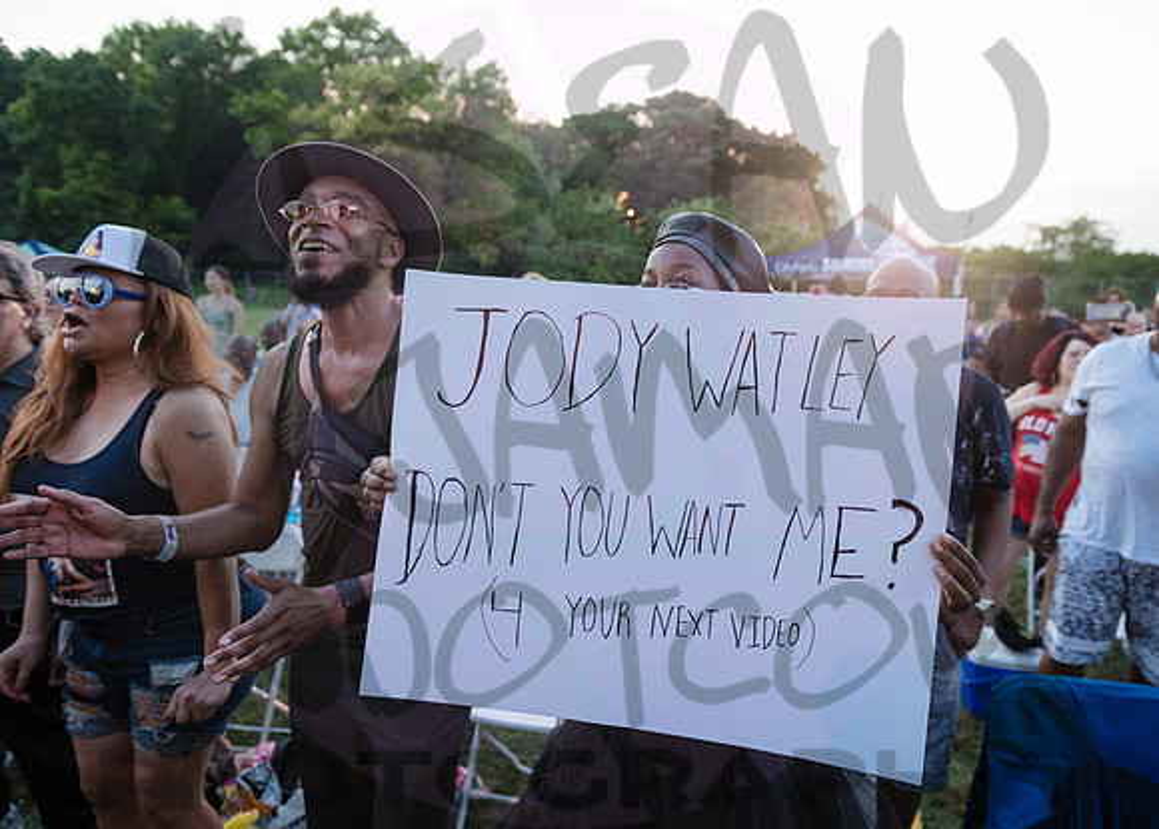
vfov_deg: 50.2
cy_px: 442
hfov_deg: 66.2
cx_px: 663
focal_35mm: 27
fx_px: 884
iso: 2000
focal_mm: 24
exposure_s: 1/1000
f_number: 3.5
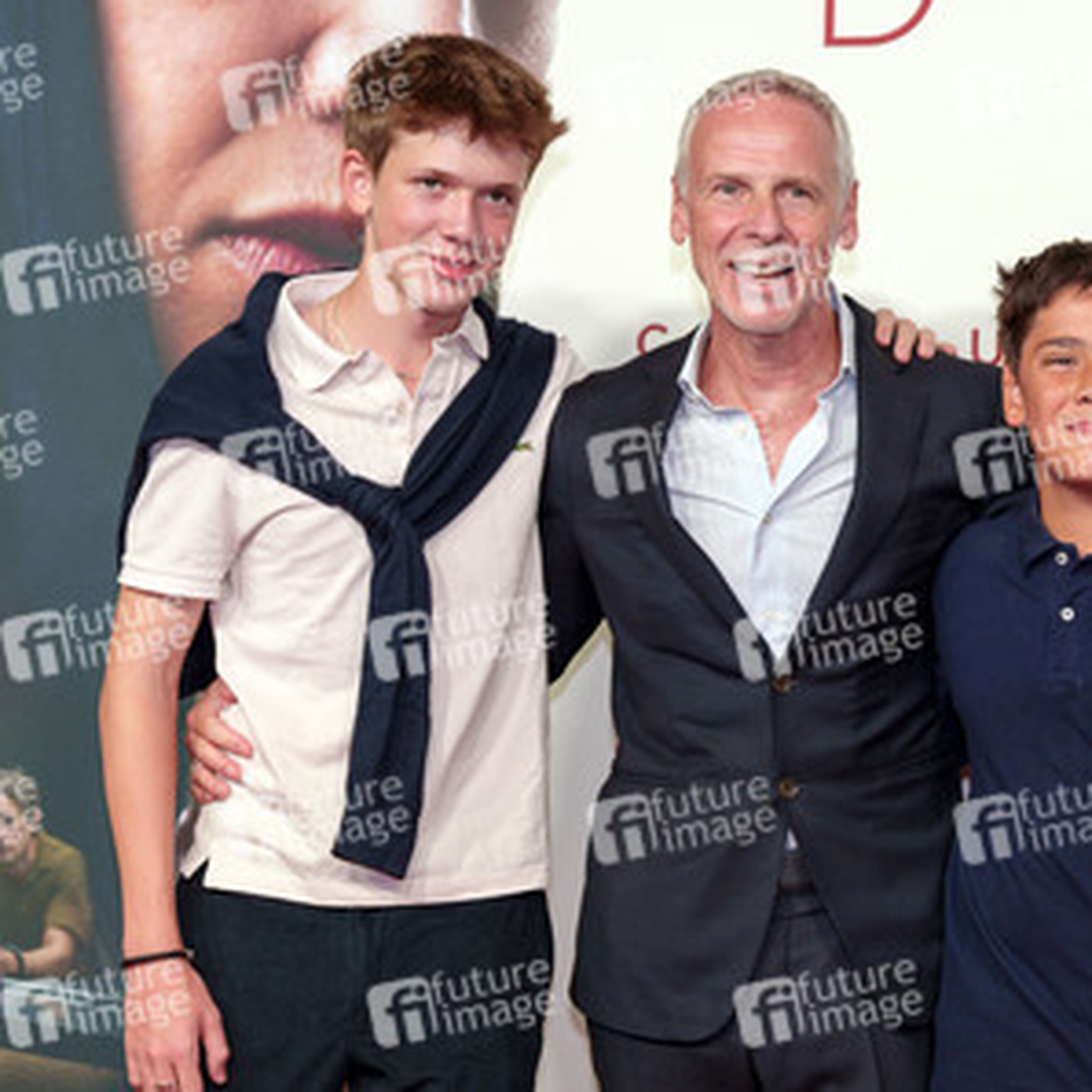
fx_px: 3212
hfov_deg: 19.2
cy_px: 546
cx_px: 731
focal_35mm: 90
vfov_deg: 19.3
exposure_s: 1/250
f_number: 3.5
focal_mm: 70
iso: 320
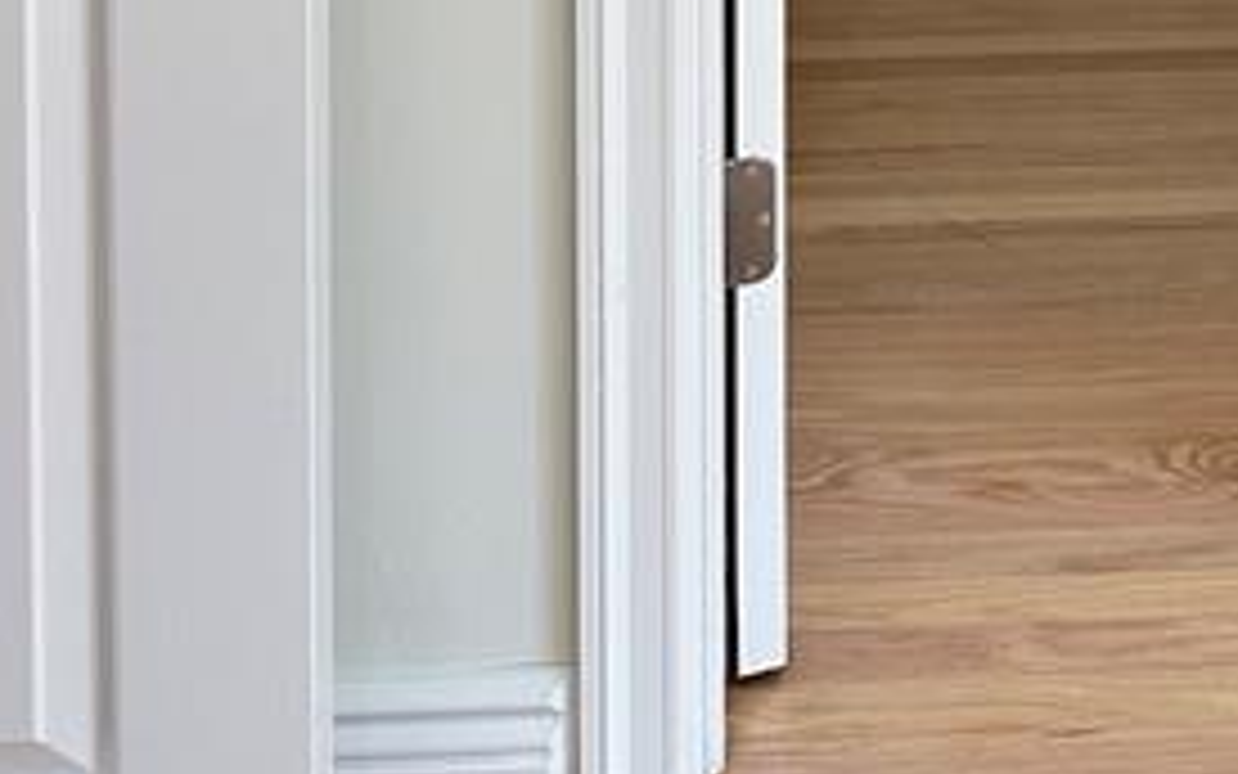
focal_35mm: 71
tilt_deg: -1.5
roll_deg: -0.4
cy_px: -868
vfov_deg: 14.5
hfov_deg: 27.7
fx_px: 2396
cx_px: 1166
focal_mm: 6.86
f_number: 1.78
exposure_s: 1/120
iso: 200
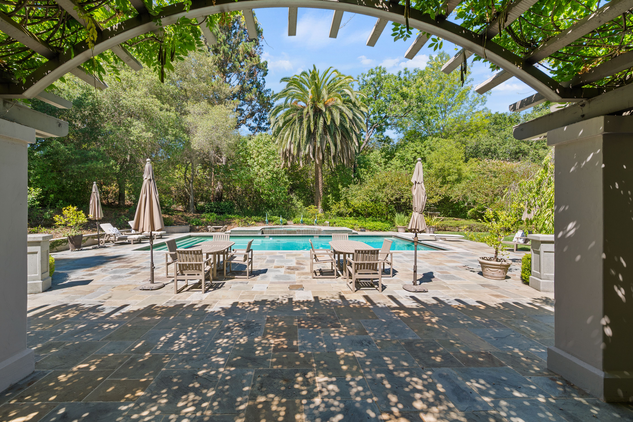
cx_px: 294
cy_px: 204
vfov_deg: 77.3
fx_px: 264
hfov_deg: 100.2
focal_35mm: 15
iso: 100
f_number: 8
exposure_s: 1/40
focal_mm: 14
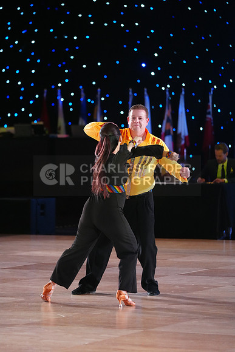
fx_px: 1849
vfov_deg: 10.9
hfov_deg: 7.3
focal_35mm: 189
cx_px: 118
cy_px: 176
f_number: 4
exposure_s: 1/400
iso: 5000
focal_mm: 189
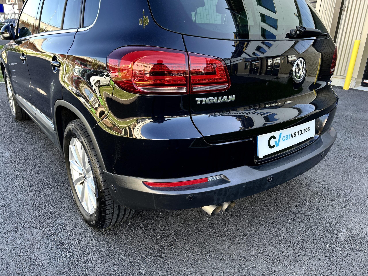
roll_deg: -2.1
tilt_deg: -19.3
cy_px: 138
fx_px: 276
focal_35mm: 26
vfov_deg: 53.1
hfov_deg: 67.3
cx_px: 184
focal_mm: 5.7
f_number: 1.5
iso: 40
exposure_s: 1/121
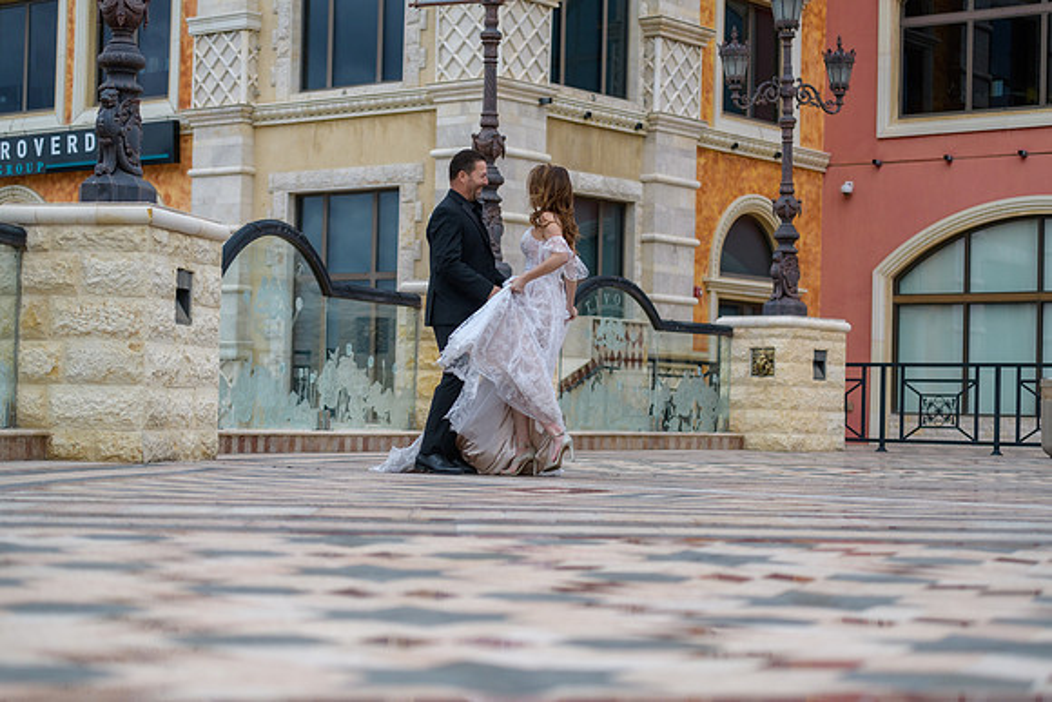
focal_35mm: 70
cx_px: 526
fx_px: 2046
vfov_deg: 19.5
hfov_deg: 28.8
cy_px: 351
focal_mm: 70
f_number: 2.8
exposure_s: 1/3200
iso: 400
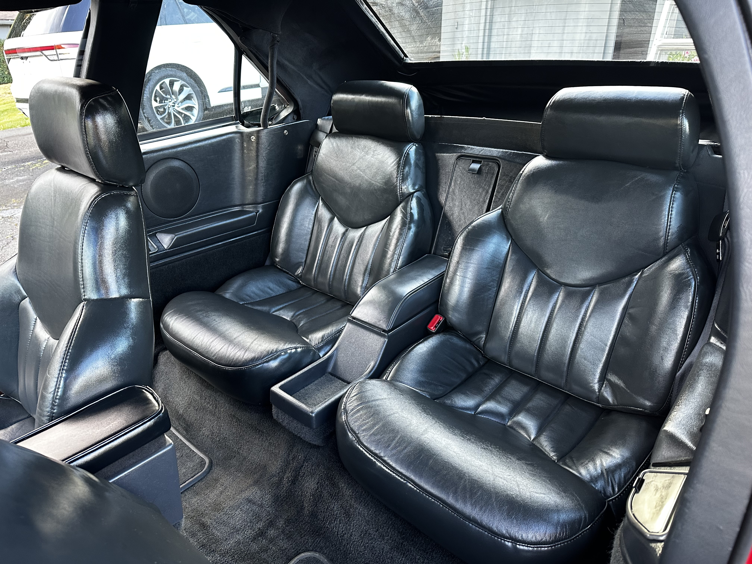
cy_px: 282
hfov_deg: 71.6
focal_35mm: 24
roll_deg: -0.8
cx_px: 376
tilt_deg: -22.4
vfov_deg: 56.8
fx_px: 521
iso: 250
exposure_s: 1/77
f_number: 1.78
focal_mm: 6.86
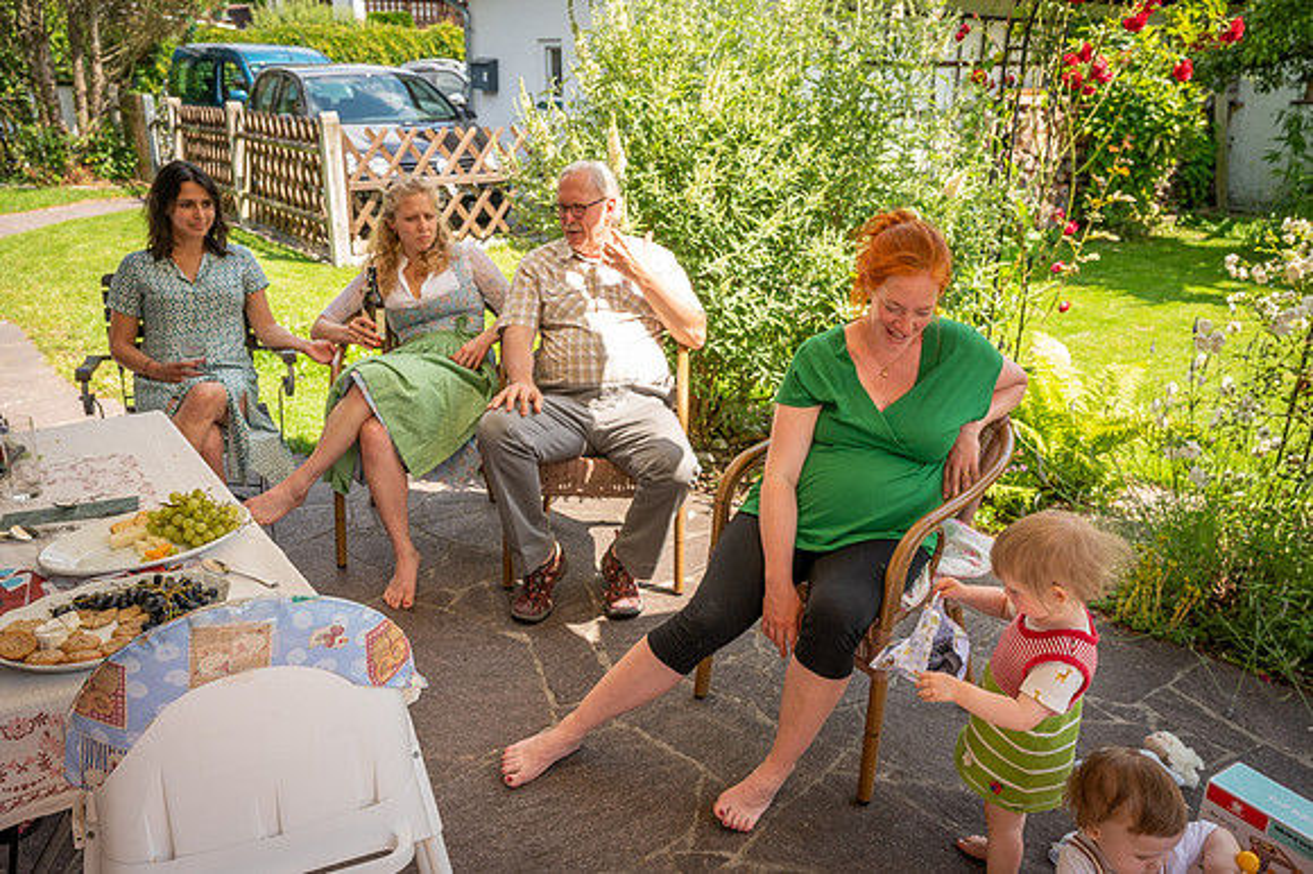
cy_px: 437
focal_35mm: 29
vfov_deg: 44.9
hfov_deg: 63.7
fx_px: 1057
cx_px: 656
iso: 250
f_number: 7.1
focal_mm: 29
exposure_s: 1/200
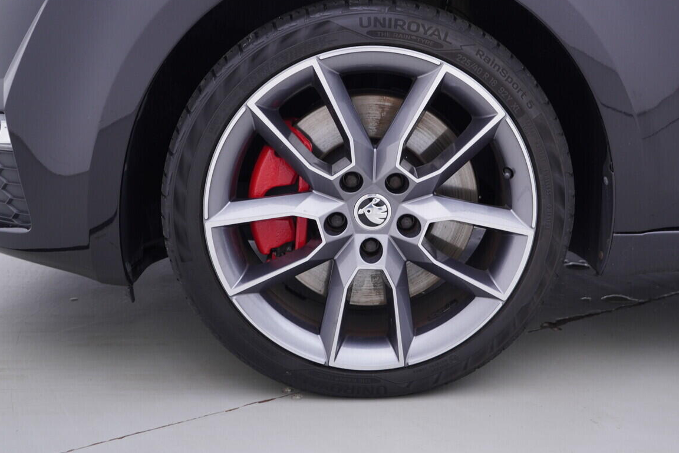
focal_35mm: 45
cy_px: 185
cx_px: 408
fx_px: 849
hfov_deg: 43.4
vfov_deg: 29.8
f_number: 3.2
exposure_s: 1/50
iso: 125
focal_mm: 24
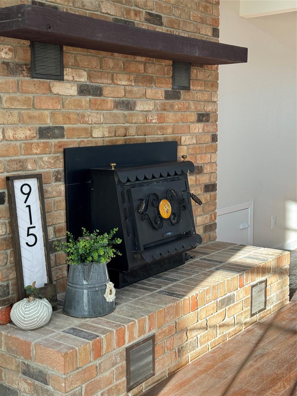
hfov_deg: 30.3
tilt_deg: -7.2
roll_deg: +0.4
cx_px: 148
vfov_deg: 39.7
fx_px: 549
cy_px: 198
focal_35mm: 48
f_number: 1.78
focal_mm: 6.76
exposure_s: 1/60
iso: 160
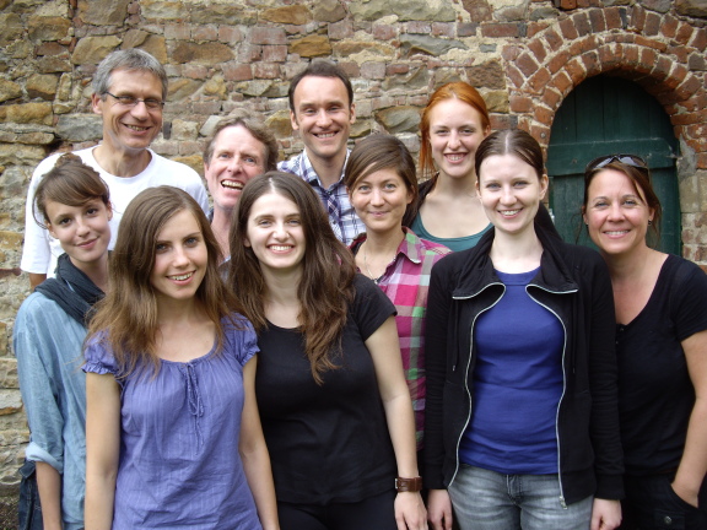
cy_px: 265
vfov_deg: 37.7
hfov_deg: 49.0
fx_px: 776
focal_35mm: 38
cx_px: 354
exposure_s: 1/80
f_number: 2.8
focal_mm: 7.9
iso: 100
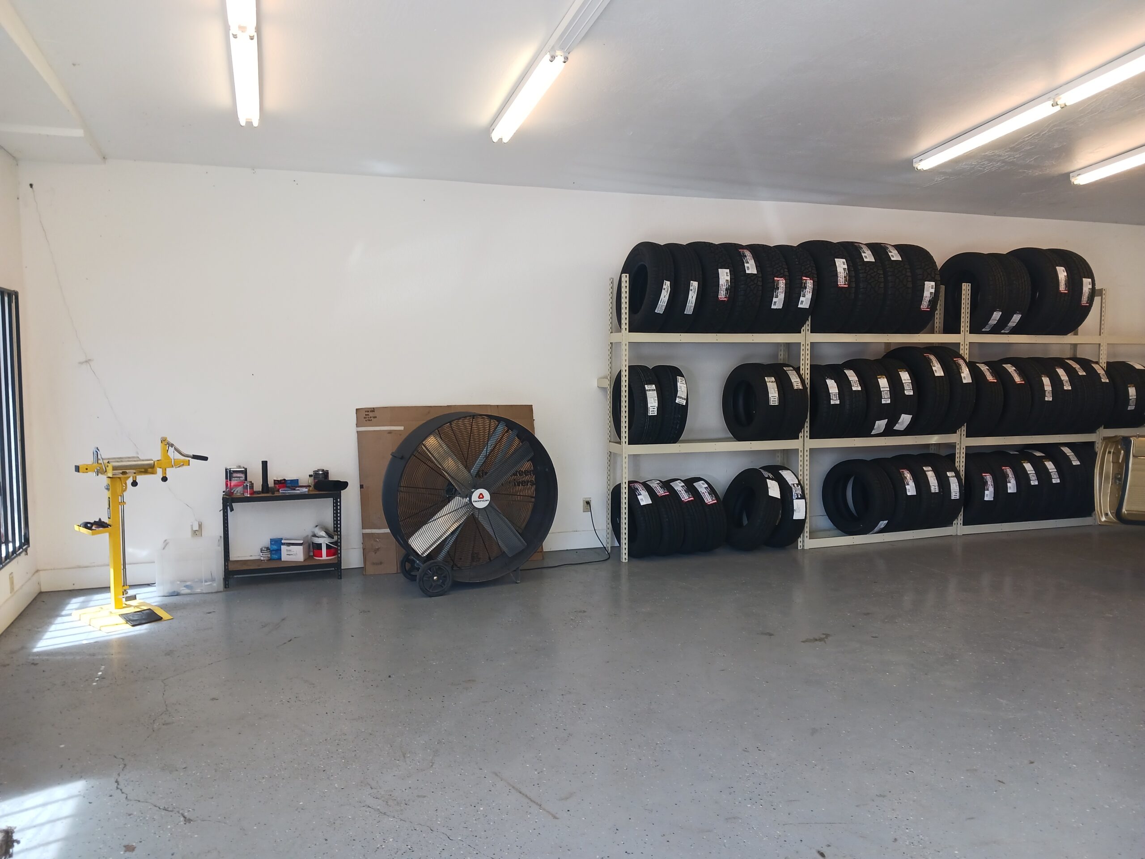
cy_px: 430
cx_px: 572
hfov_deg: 65.3
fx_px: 893
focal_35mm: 27
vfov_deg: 51.4
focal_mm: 4
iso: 80
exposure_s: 1/50
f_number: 1.8
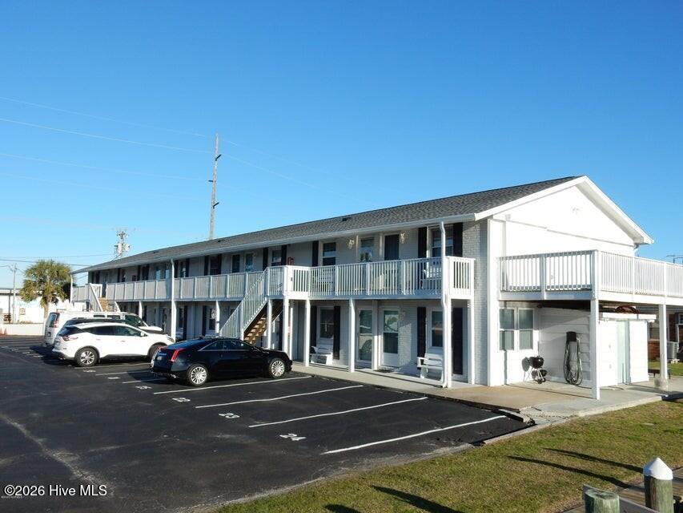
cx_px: 342
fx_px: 592
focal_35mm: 30
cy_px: 256
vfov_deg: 46.8
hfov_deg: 60.0
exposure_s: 1/1250
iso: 125
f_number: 4
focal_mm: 5.4
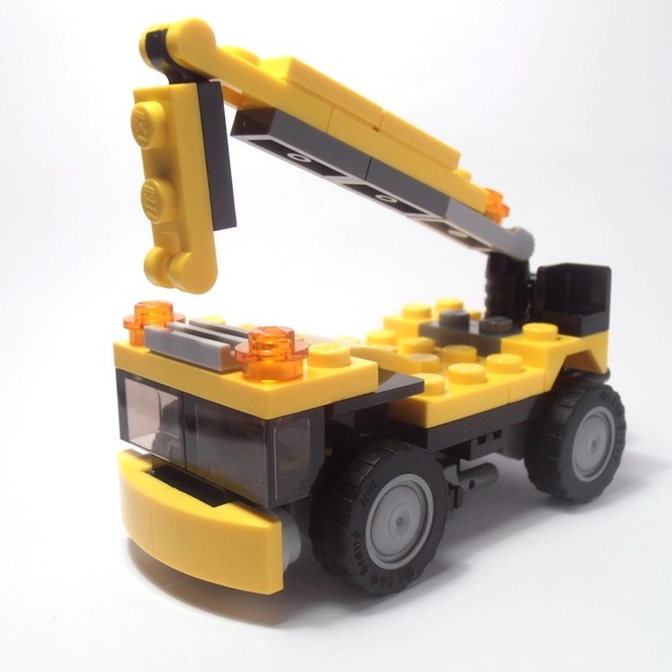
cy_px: 335
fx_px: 966
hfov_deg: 38.3
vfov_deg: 38.3
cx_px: 327
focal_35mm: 44
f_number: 3.9
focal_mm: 6.61
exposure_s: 1/60
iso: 80
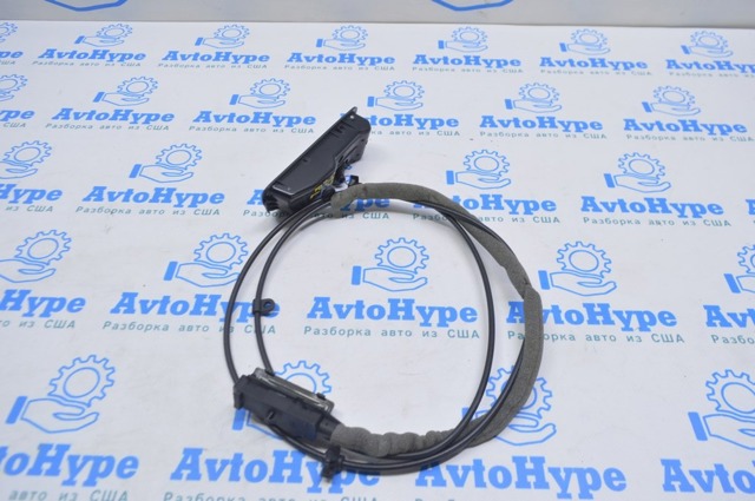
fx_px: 566
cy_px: 250
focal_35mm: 27
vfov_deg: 47.8
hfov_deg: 67.4
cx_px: 378
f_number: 5.6
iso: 400
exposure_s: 1/20
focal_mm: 18
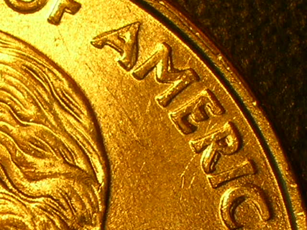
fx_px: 408
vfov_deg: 31.5
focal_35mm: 46
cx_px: 154
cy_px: 115
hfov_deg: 41.2
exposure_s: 1/23
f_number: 5.4
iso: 50
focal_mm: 7.7
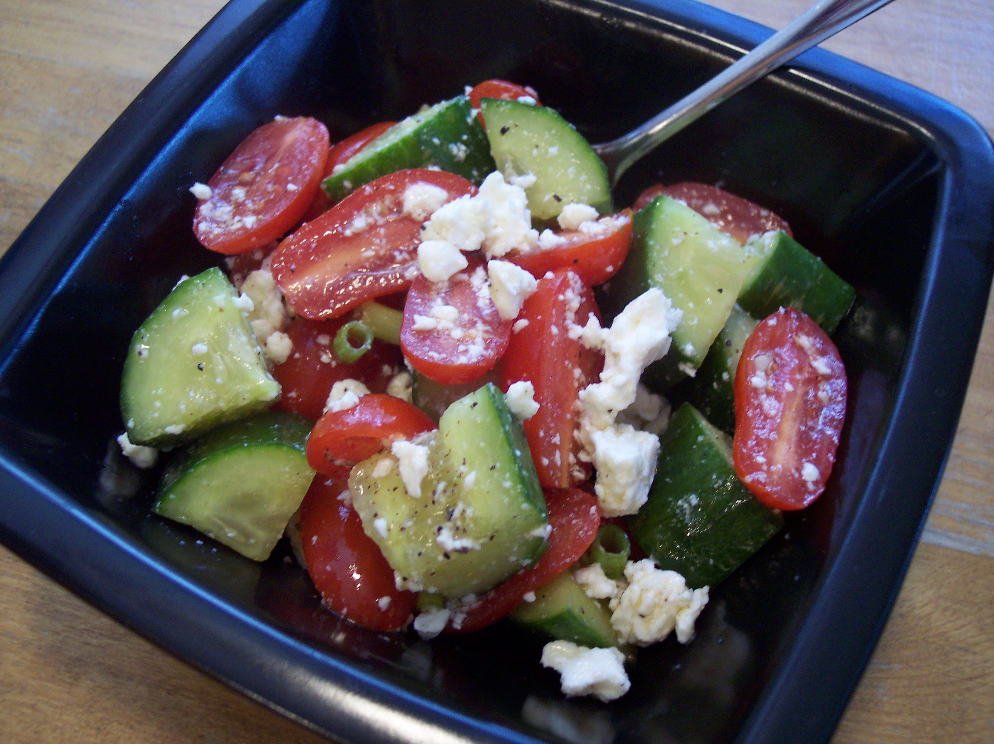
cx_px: 497
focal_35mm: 38
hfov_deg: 49.0
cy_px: 372
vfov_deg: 37.7
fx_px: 1091
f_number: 2.8
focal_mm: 8
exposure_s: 1/15
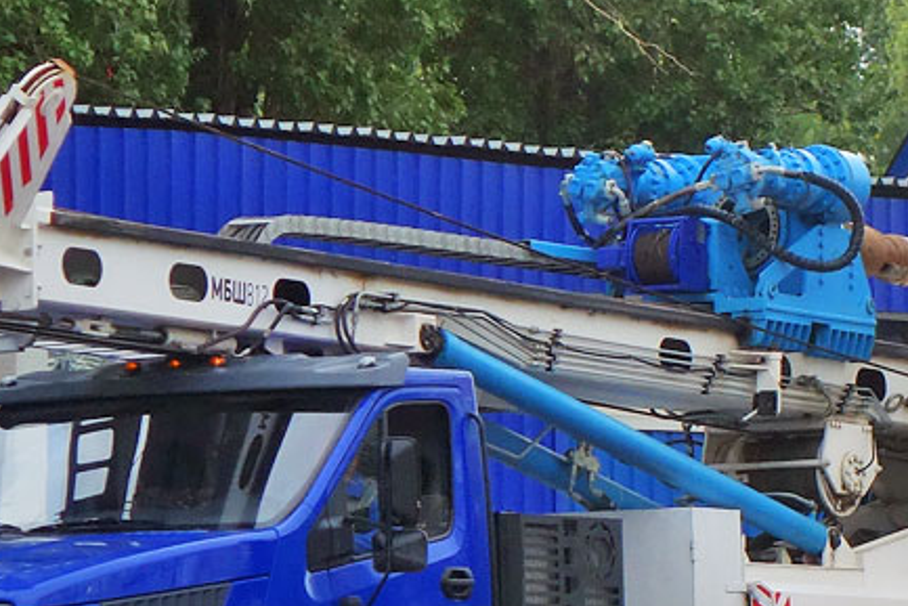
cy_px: 329
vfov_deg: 5.0
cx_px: 338
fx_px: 6988
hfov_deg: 7.4
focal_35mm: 277
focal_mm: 37.1
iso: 500
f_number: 4.9
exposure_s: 1/500
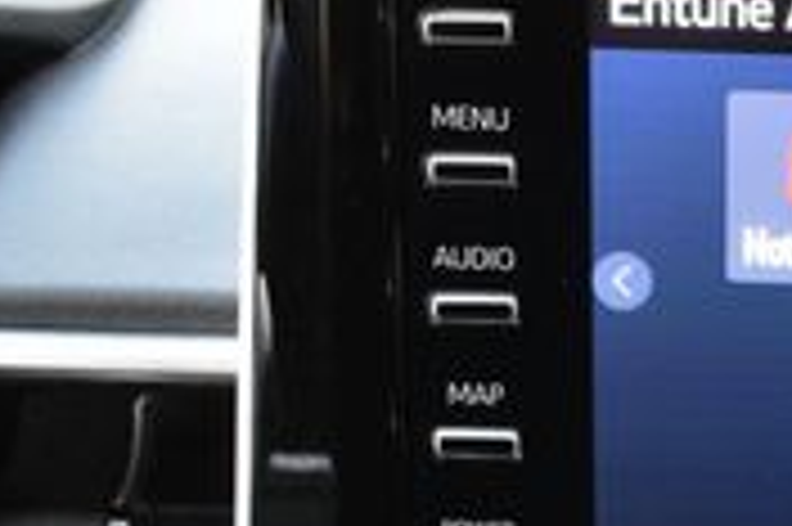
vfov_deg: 8.9
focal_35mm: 153
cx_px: 1206
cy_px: 589
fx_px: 3363
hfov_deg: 12.7
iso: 1600
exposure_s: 1/15
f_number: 5.6
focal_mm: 28
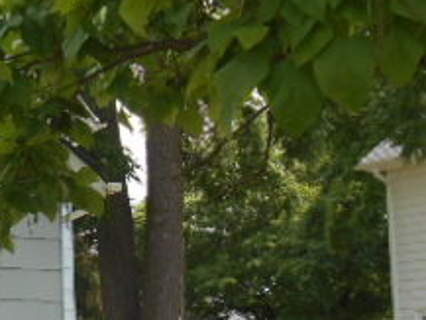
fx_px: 1268
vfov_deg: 14.4
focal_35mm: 103
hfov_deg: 17.7
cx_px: -151
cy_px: 196
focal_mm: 6.3
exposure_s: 1/320
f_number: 3.7
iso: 80
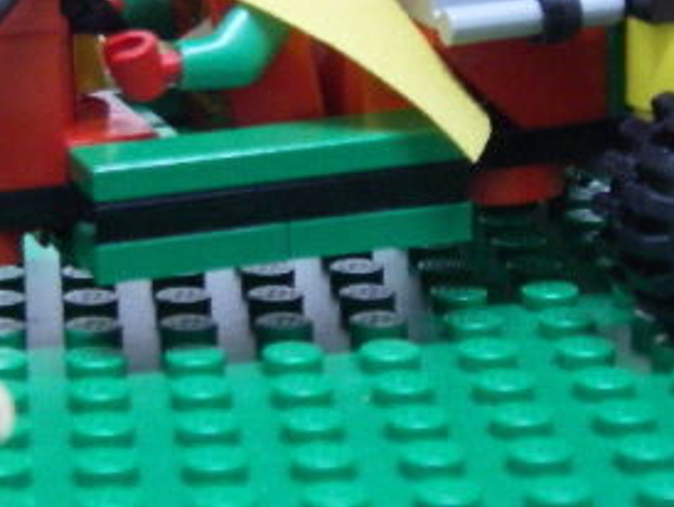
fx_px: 2865
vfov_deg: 10.1
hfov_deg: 13.4
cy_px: 153
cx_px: 212
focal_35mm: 147
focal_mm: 10.5
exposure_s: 1/4
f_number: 3.7
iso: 320
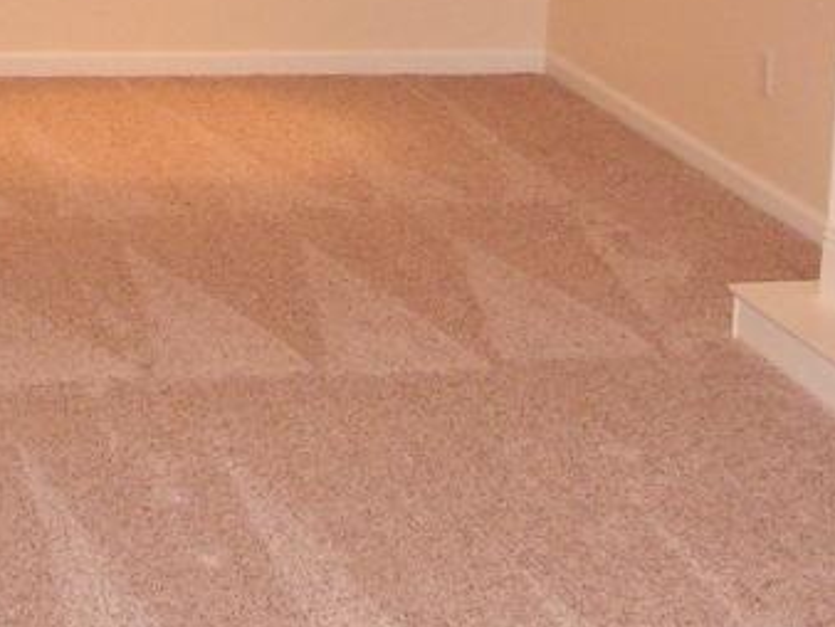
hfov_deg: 17.9
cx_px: 170
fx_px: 2631
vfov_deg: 13.2
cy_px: -156
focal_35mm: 109
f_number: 3.2
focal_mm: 6
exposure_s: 1/40
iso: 200
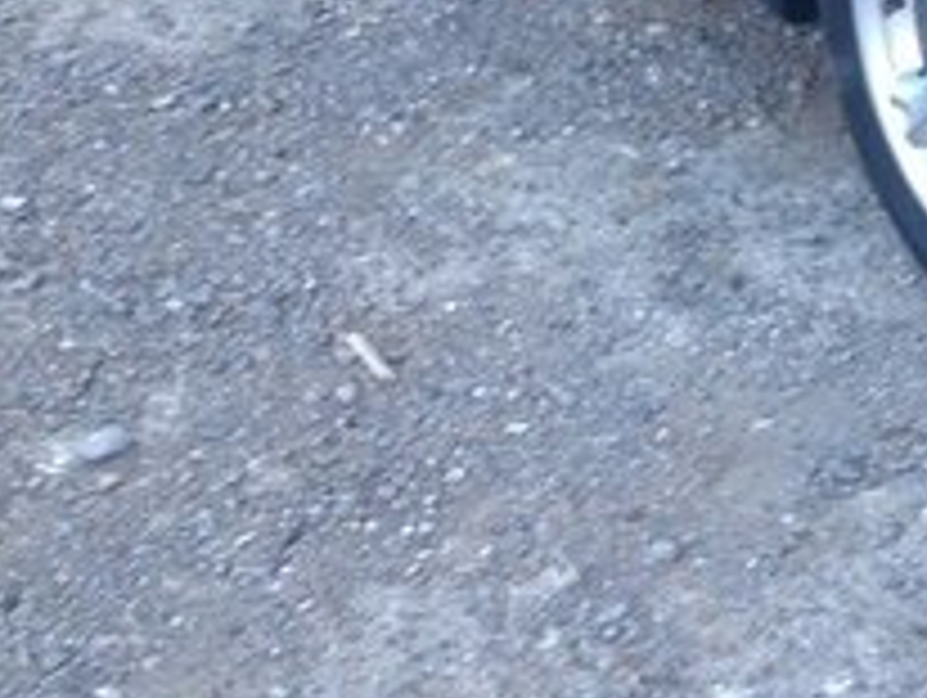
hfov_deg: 16.6
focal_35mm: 112
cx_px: 1184
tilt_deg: -26.0
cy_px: -173
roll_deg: +1.2
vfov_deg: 12.9
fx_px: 3003
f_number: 2.4
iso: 50
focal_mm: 4.28
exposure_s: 1/60
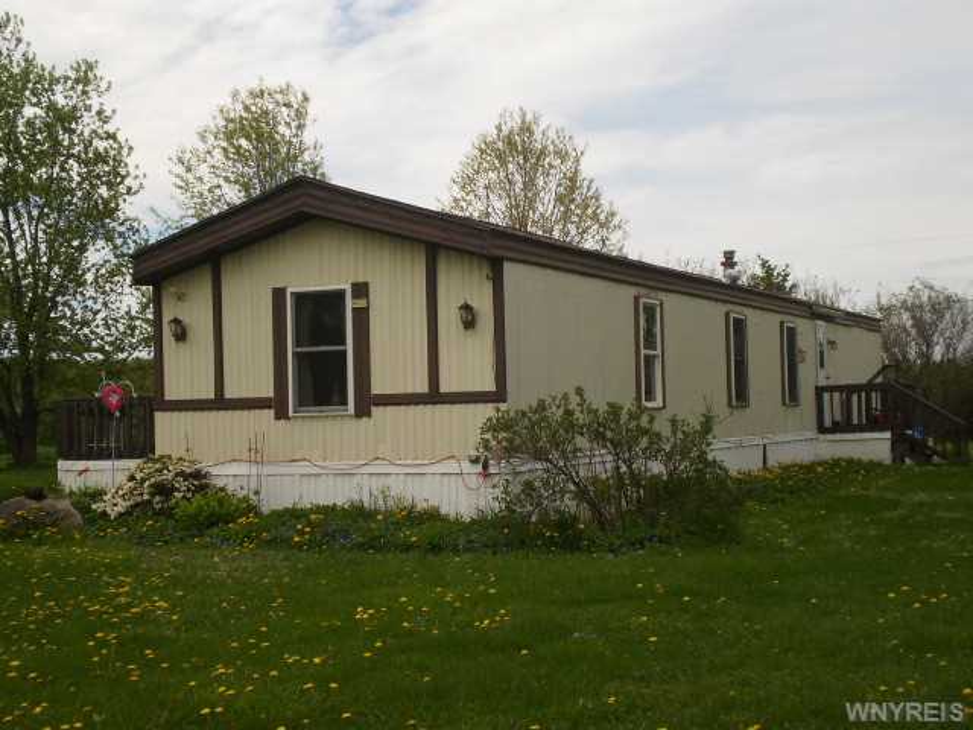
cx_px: 486
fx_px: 1490
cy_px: 365
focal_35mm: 53
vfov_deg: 27.5
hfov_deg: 36.2
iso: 64
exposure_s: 1/640
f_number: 5.6
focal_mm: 9.3
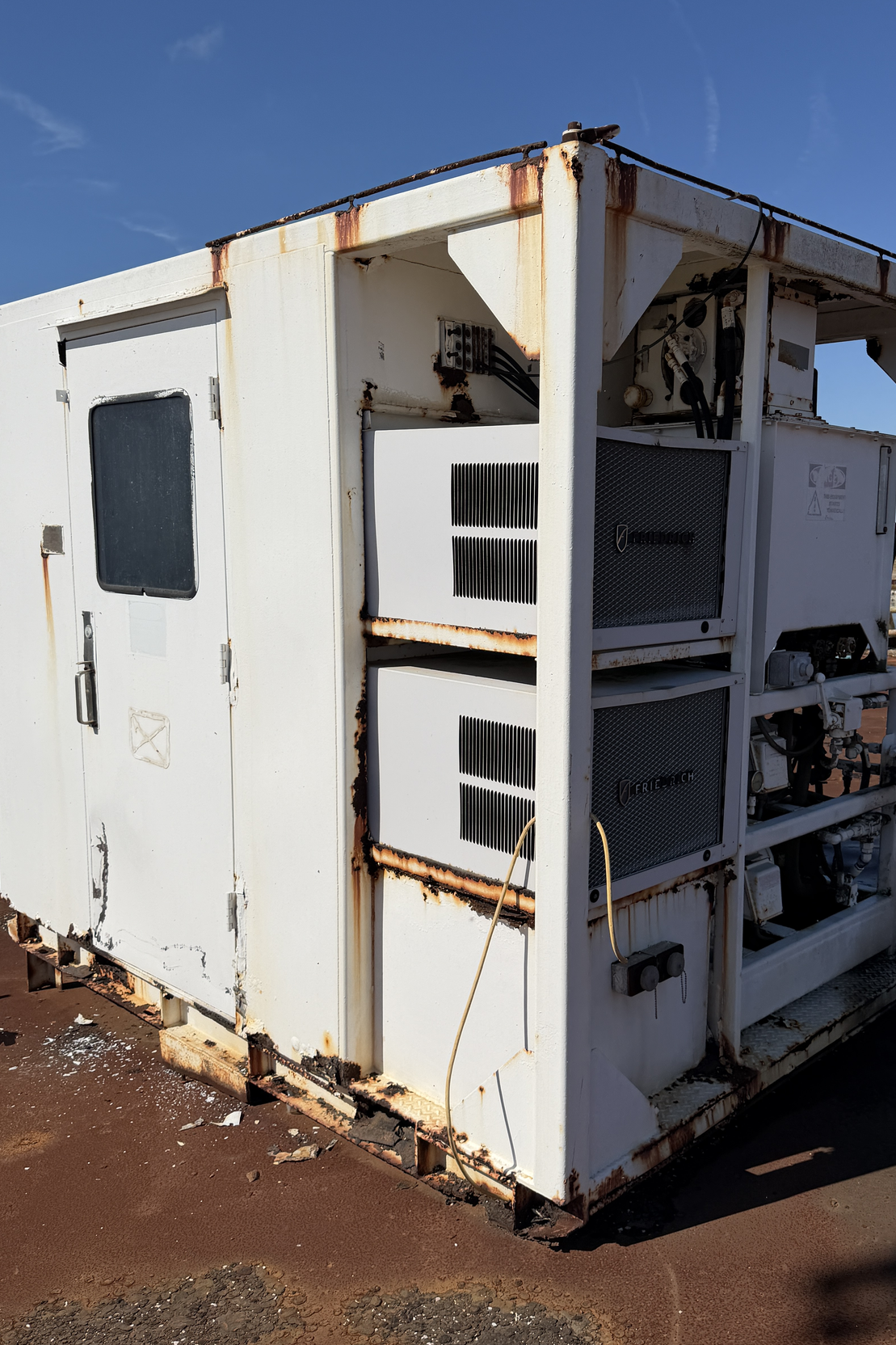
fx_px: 1120
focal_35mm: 30
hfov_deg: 43.5
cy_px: 679
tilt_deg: -8.4
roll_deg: -0.3
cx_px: 514
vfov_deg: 61.9
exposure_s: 1/14286
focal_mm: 6.76
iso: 80
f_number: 1.78
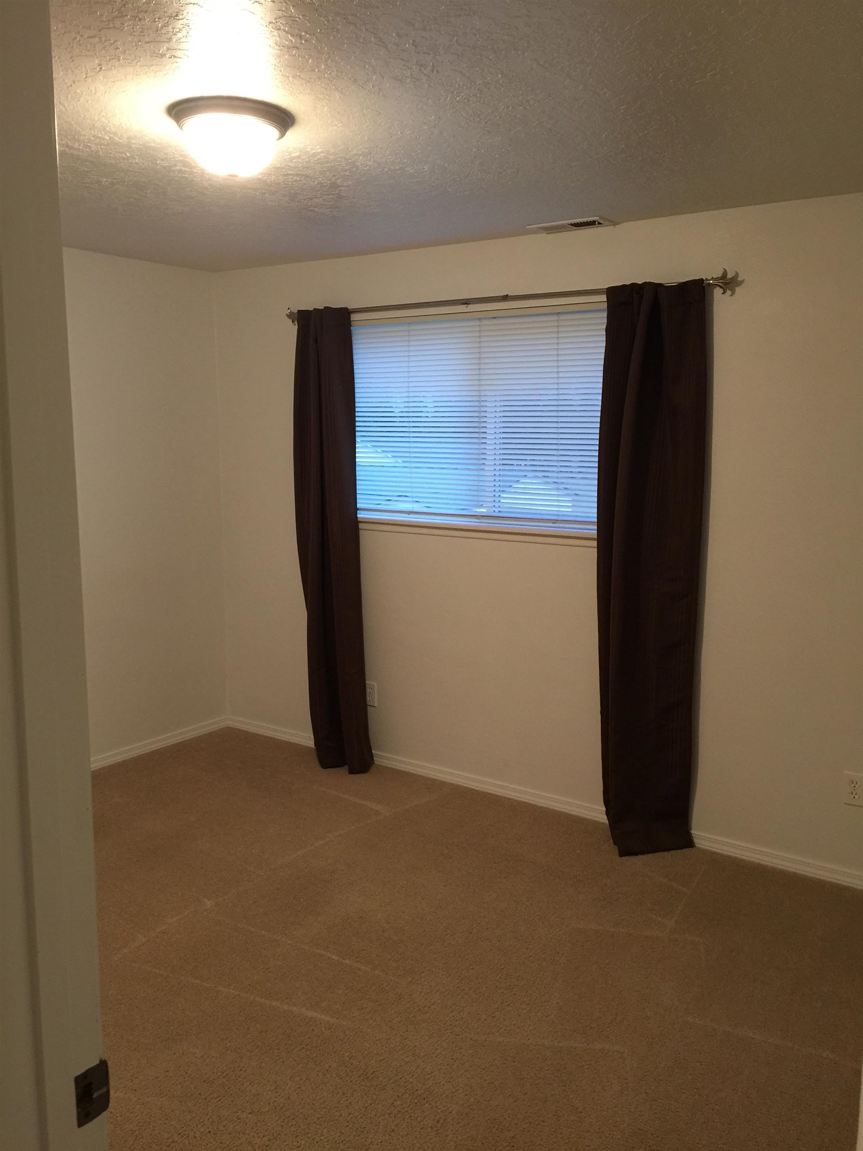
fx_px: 964
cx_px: 432
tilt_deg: -7.4
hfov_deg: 48.2
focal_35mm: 29
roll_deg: +0.4
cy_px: 576
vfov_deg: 61.7
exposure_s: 1/15
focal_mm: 4.15
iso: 80
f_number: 2.2
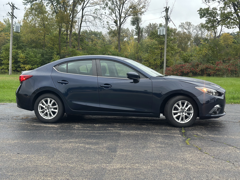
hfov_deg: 39.7
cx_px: 120
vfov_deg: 30.3
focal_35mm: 48
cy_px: 90
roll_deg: -1.8
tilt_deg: -3.6
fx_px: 333
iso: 250
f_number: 1.78
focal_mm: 6.86
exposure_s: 1/40
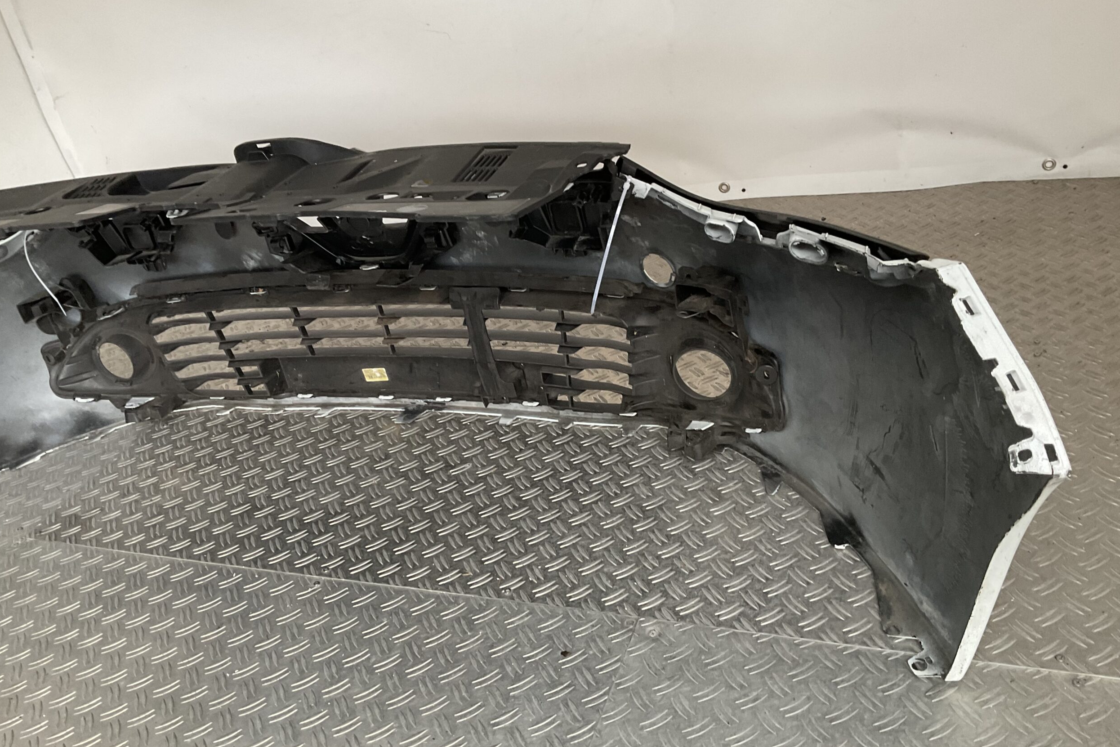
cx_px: 548
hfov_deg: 60.3
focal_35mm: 31
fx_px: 964
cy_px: 392
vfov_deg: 42.3
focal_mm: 3
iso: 80
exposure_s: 1/50
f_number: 1.8
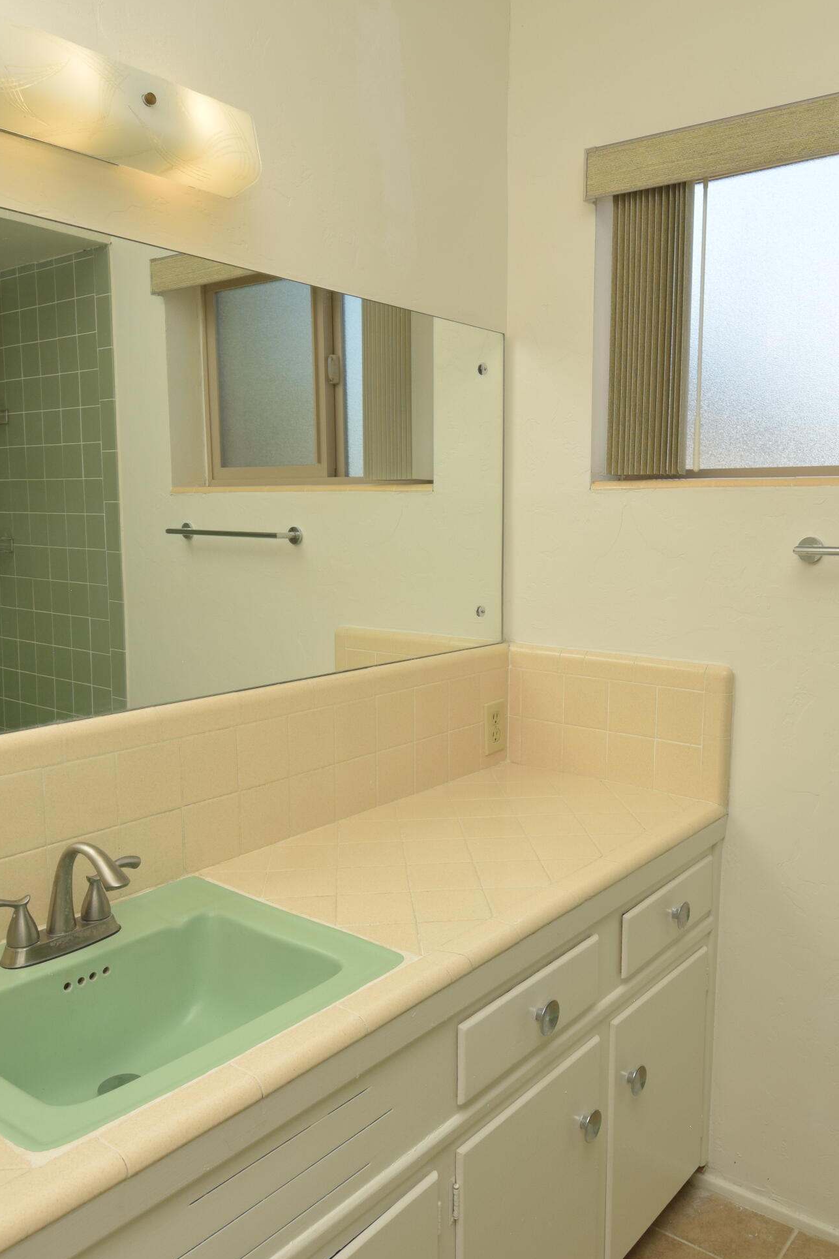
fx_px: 979
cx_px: 461
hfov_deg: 46.3
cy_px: 645
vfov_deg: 65.5
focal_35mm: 28
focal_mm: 12
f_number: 9
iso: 400
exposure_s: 1/200
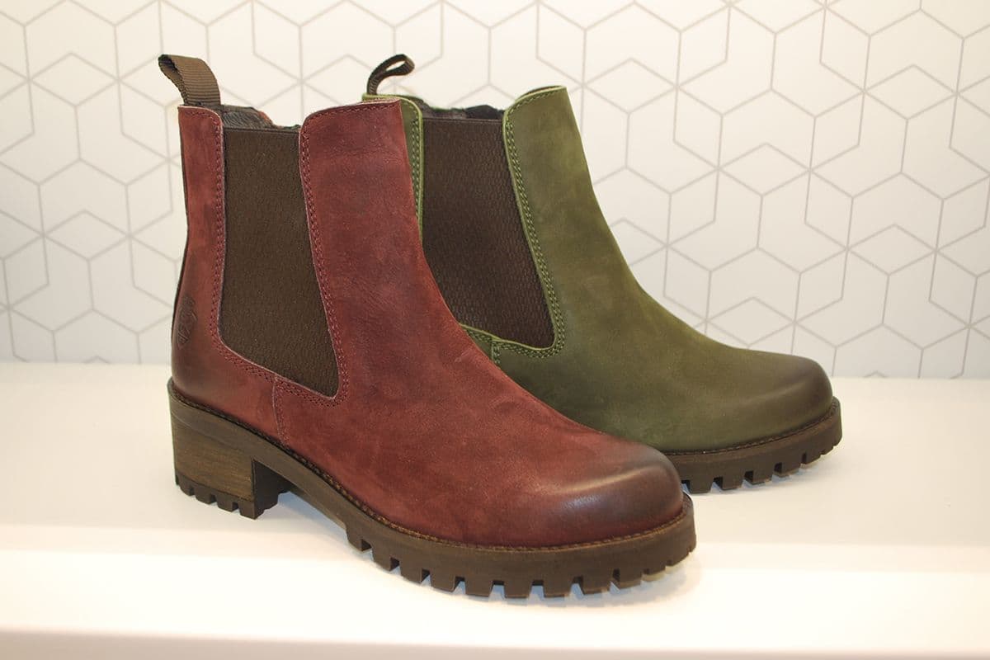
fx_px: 907
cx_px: 495
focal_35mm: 33
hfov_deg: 57.2
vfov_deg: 40.0
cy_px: 330
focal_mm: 22
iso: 200
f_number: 4
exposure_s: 1/60
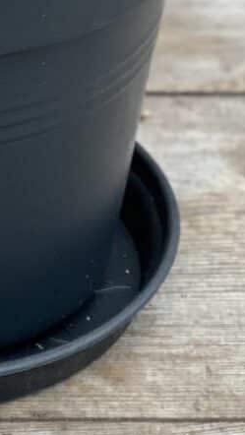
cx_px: 15
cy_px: -442
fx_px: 3784
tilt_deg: -26.7
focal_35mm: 328
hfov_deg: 3.7
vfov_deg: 6.4
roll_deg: +0.0
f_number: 2
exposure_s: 1/100
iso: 80
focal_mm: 6
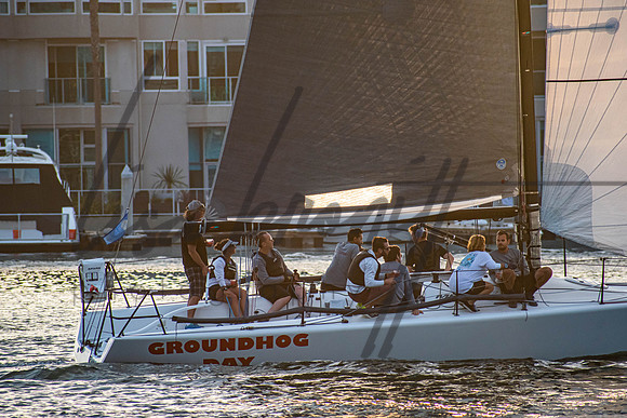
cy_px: 209
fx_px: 7839
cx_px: 314
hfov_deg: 4.6
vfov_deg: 3.1
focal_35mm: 450
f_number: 6.3
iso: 800
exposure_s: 1/500
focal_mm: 300
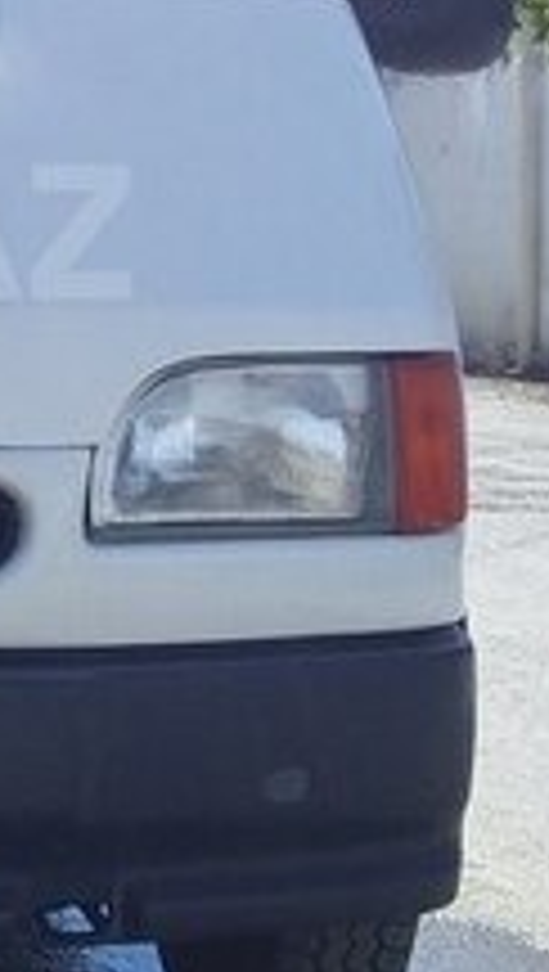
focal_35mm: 103
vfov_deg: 20.6
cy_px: 232
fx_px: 2657
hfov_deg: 11.2
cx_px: -328
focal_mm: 3.3
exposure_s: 1/1263
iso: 40
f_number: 2.2
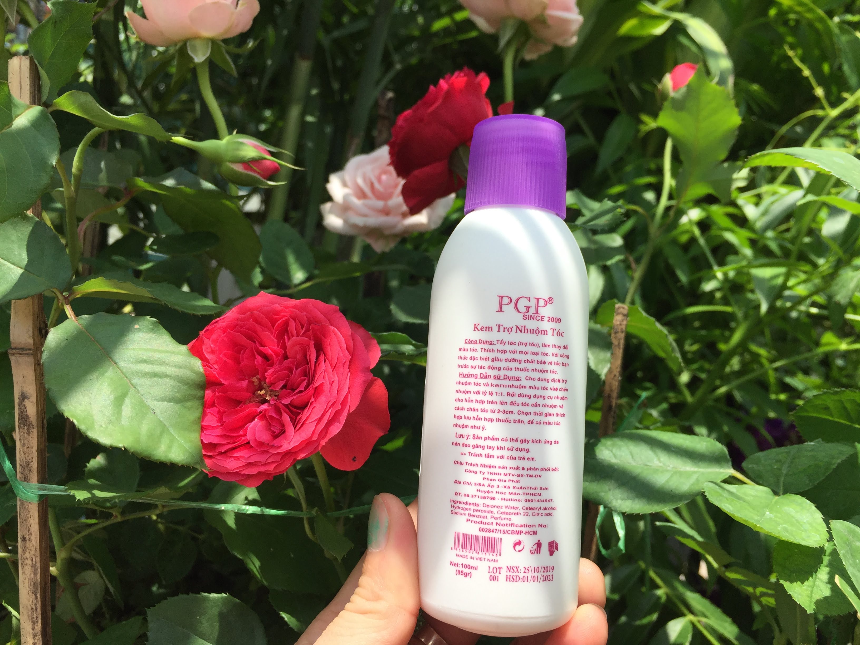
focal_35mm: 29
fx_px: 720
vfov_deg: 48.2
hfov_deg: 61.7
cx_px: 430
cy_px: 322
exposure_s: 1/1799
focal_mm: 4.15
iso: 32
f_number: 2.2
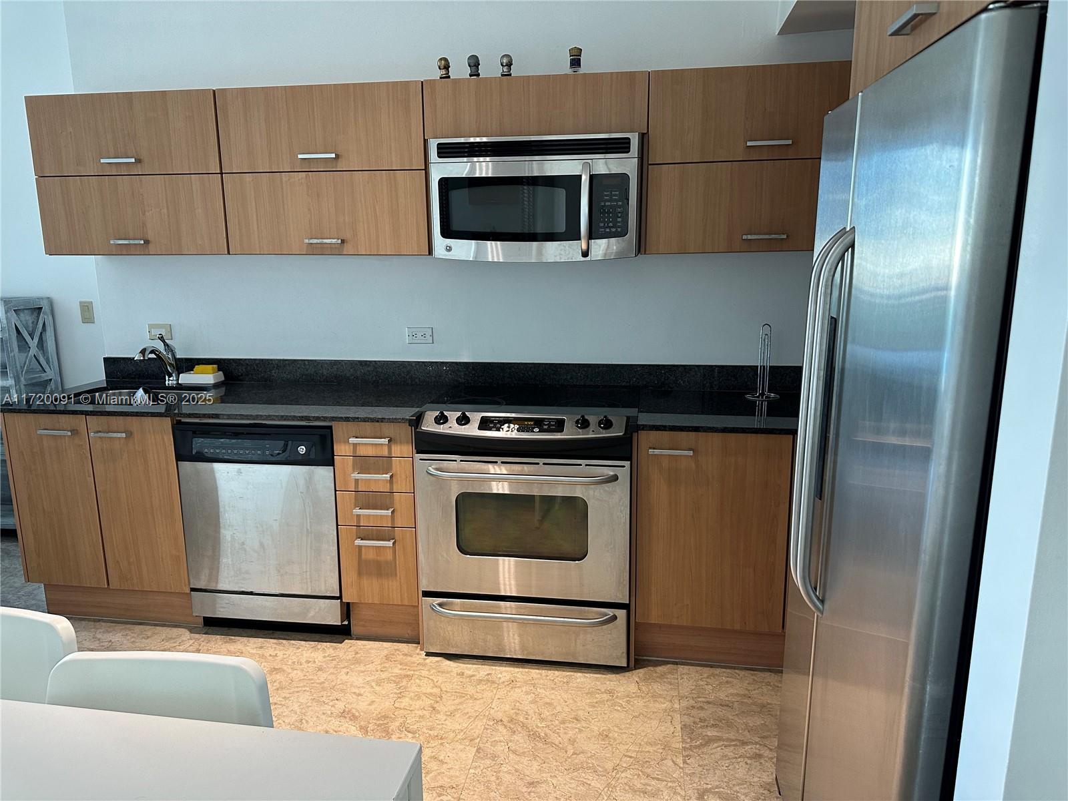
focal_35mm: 24
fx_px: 740
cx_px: 534
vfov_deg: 56.8
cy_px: 400
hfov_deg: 71.6
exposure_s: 1/81
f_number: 1.78
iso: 250
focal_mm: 6.86
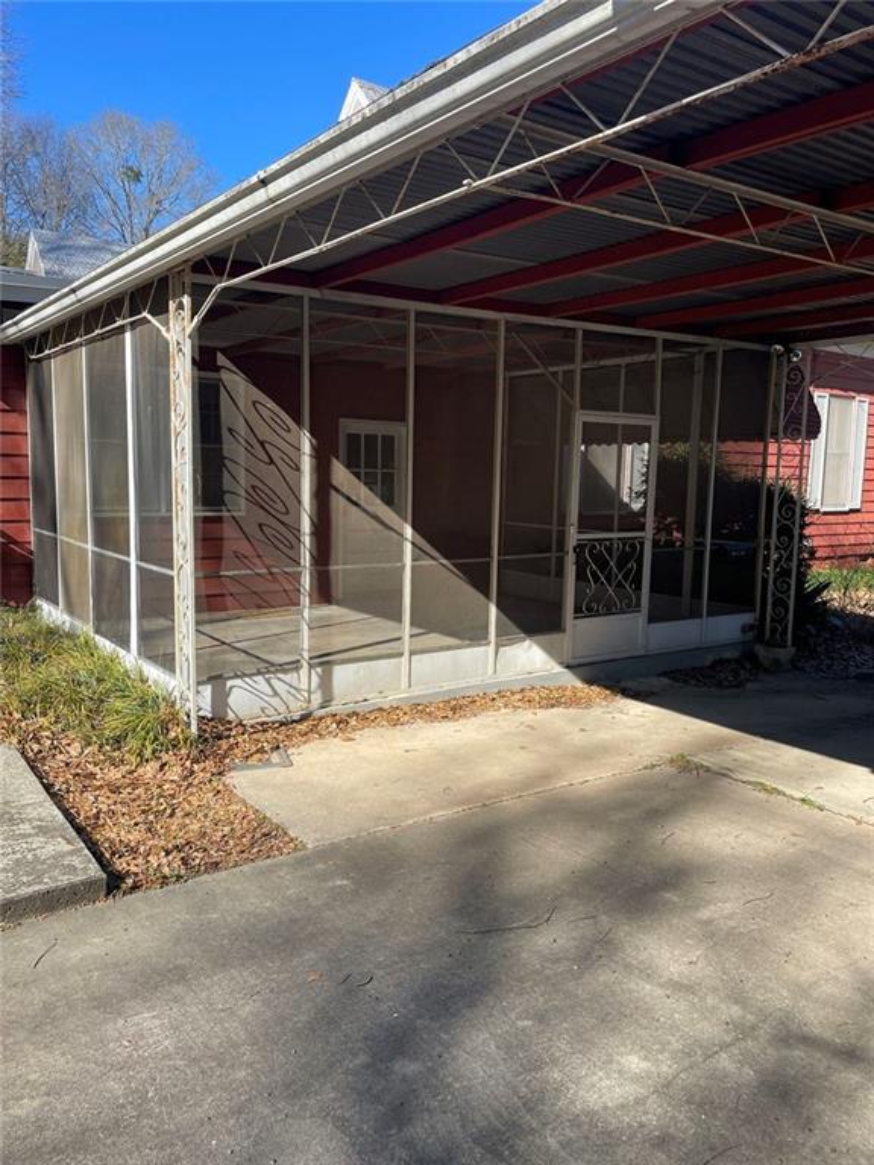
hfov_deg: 53.1
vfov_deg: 67.3
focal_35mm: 26
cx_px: 437
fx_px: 875
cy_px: 582
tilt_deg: -7.1
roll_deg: -1.6
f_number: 1.6
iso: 32
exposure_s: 1/1531
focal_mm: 4.2
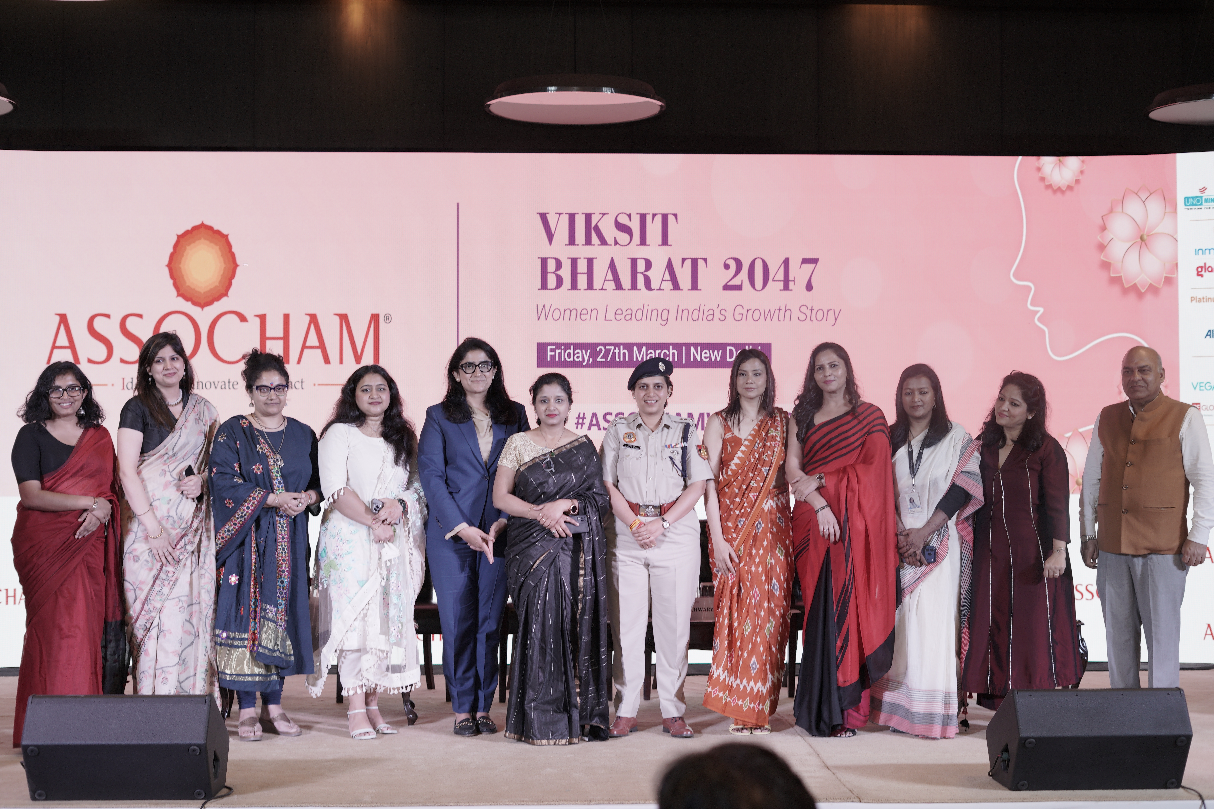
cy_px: 404
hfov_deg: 39.6
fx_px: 1686
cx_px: 607
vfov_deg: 27.0
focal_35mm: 50
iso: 500
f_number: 3.2
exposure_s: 1/125
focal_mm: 50
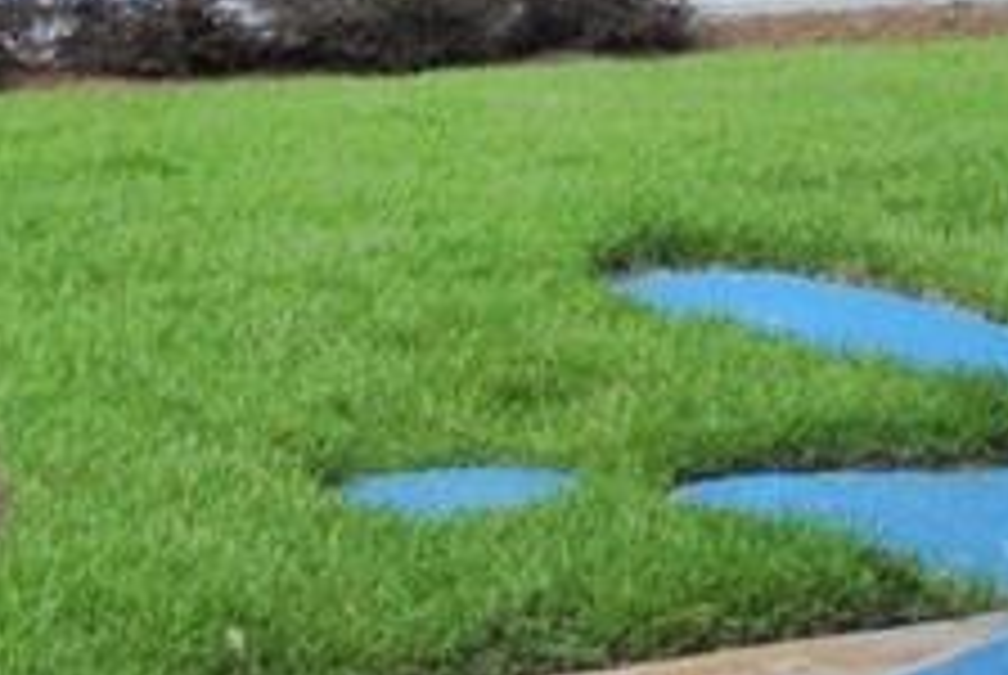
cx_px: 990
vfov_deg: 9.7
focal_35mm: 107
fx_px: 3000
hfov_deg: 18.6
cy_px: -1370
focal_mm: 10
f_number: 9
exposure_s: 1/640
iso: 400
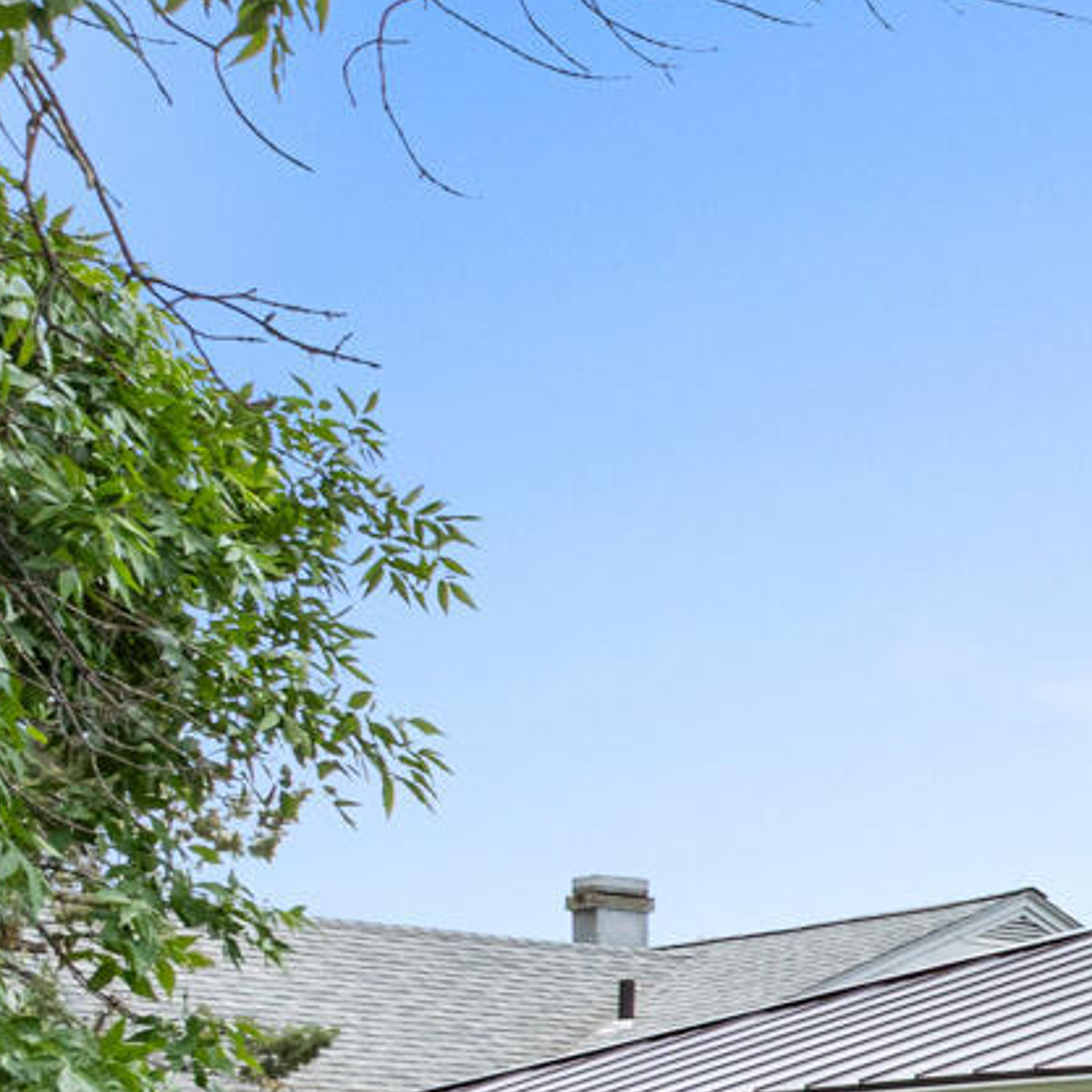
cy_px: 1247
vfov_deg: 19.0
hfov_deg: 15.6
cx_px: 2222
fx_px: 3105
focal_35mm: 87
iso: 100
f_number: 6.3
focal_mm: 12.29
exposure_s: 1/320
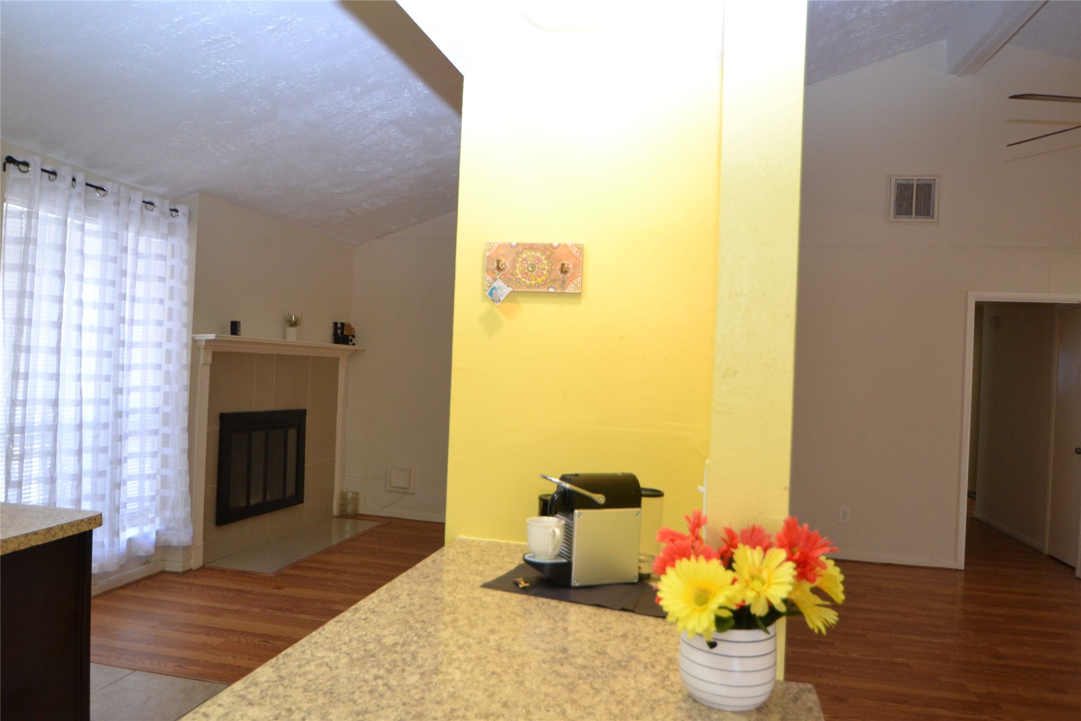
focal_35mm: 24
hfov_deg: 73.7
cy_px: 360
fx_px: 721
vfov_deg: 53.1
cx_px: 540
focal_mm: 16
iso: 900
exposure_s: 1/60
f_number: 4
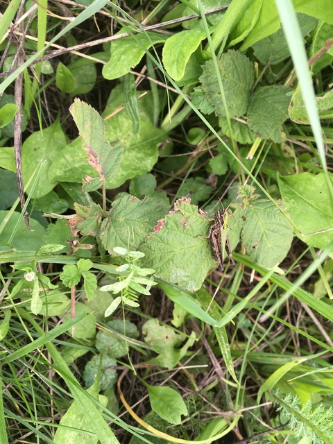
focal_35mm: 29
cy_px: 222
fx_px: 372
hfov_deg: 48.2
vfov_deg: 61.7
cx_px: 166
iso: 25
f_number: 2.2
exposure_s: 1/118
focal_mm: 4.15
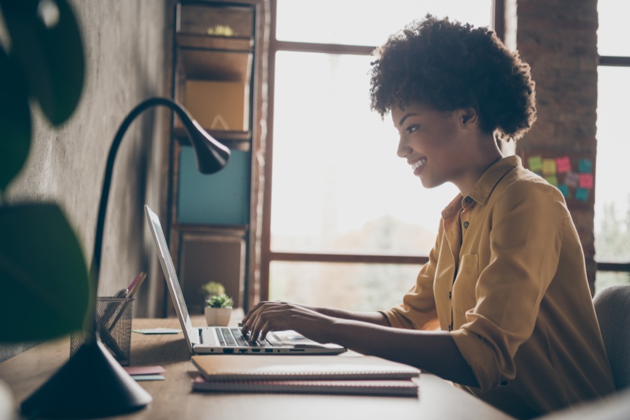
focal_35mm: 48
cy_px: 210
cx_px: 315
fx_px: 840
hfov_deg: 41.1
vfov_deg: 28.1
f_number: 2.8
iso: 160
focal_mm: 48
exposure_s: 1/20
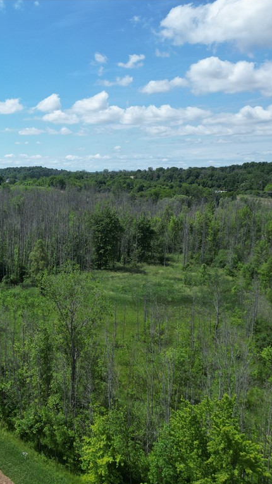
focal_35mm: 35
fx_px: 449
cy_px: 242
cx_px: -16
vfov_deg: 56.6
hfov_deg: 30.6
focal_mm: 6.72
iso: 120
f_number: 1.7
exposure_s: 1/3200
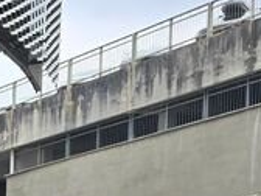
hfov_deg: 11.4
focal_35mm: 140
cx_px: -390
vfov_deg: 9.2
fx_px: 1056
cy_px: 510
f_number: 1.7
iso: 12
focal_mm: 6.3
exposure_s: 1/362
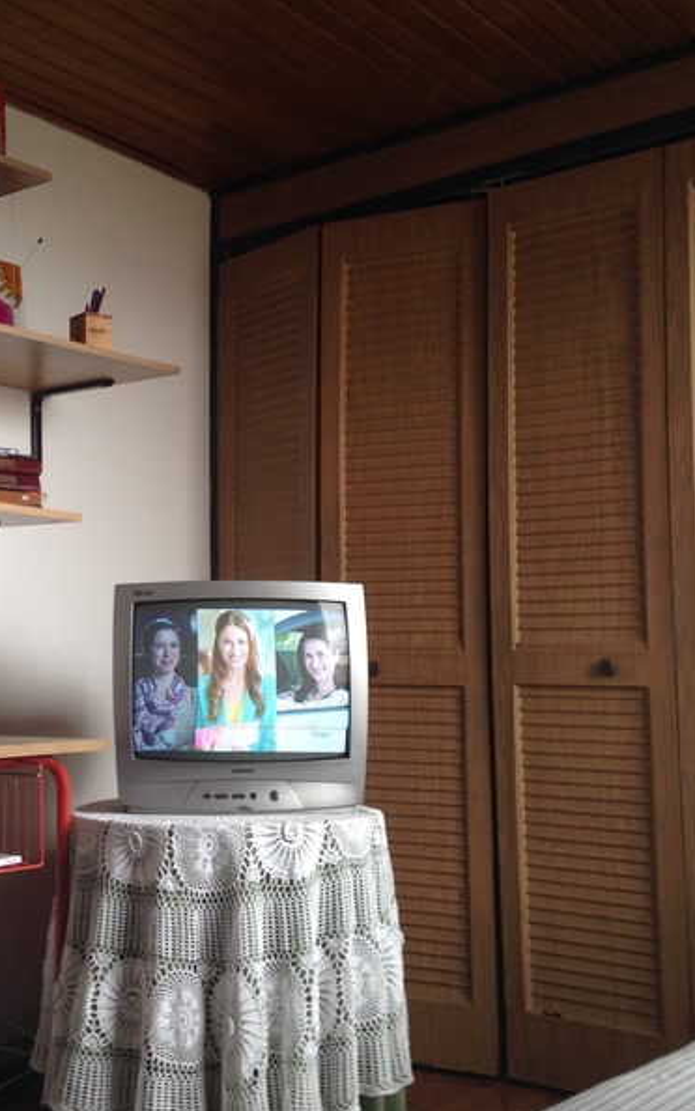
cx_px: 172
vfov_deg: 42.6
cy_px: 558
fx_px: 1424
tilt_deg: +4.1
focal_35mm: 47
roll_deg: -0.1
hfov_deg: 27.1
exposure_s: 1/60
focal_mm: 4.12
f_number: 2.4
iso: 64
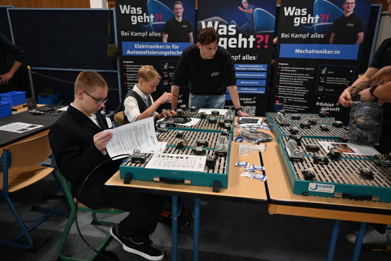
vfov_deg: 50.4
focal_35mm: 26
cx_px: 196
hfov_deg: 70.4
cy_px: 130
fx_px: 277
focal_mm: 17
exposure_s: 1/25
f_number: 3.5
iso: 800
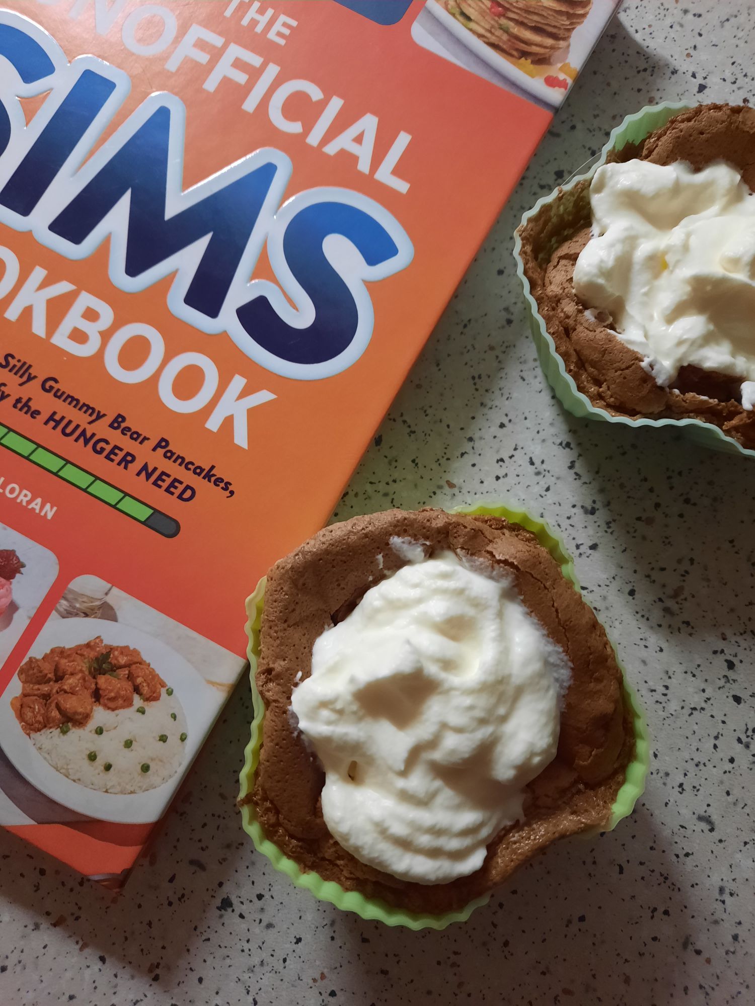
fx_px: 727
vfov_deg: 69.4
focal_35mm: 25
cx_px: 378
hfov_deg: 54.9
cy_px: 503
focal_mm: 4.6
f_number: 2
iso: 400
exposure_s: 1/33
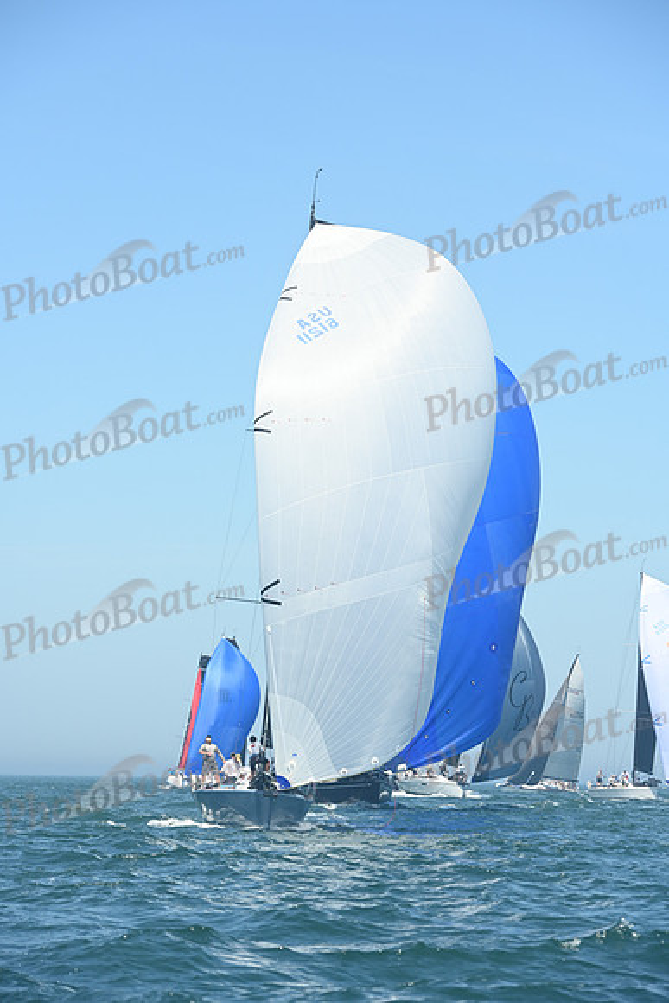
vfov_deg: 16.4
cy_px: 502
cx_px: 334
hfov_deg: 11.0
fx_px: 3482
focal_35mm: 125
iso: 320
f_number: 5.6
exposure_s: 1/1000
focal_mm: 125
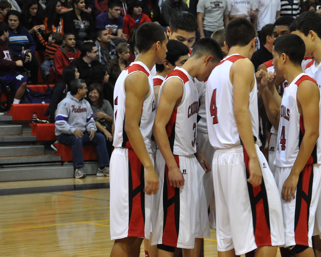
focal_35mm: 163
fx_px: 1549
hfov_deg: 11.8
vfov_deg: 9.5
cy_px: 156
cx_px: 256
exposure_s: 1/40
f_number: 5.3
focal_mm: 66
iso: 1600
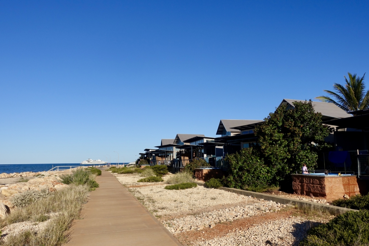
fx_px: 308
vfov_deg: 43.6
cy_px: 123
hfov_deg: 61.9
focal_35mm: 30
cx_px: 184
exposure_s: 1/125
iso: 125
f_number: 5.6
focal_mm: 10.89
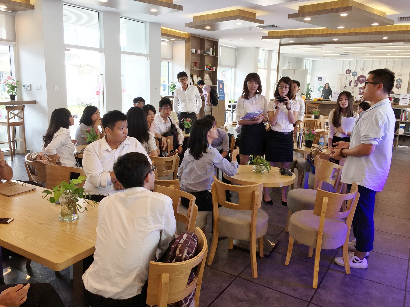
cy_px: 154
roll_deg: -2.4
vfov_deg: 48.2
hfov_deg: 61.7
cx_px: 205
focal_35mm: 29
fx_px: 343
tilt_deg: -9.6
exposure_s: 1/60
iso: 40
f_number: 2.2
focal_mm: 4.15
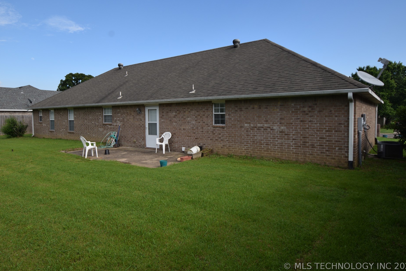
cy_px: 124
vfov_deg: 55.0
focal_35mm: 23
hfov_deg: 76.1
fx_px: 259
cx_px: 195
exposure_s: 1/320
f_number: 9
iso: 200
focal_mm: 14
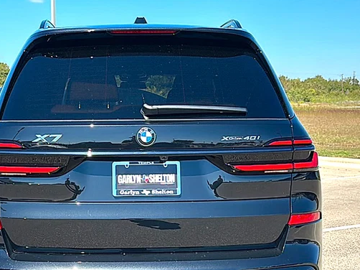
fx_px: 551
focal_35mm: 53
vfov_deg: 27.3
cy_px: 184
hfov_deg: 36.1
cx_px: 148
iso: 80
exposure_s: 1/3378
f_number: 1.78
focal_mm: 6.86
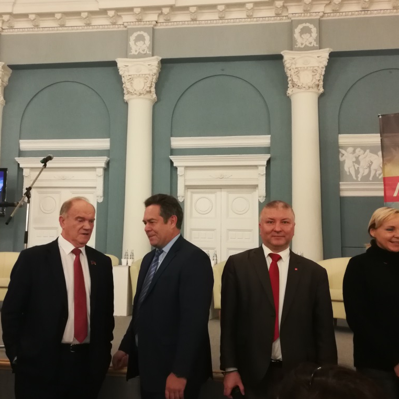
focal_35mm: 38
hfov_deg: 43.6
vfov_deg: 43.9
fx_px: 496
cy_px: 200
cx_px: 157
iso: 320
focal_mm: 3.95
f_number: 2.2
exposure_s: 1/25
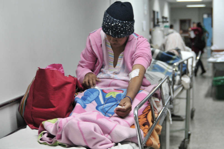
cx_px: 112
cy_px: 74
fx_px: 354
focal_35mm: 57
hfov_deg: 35.1
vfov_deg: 23.8
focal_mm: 38
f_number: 2.8
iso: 1000
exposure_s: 1/50
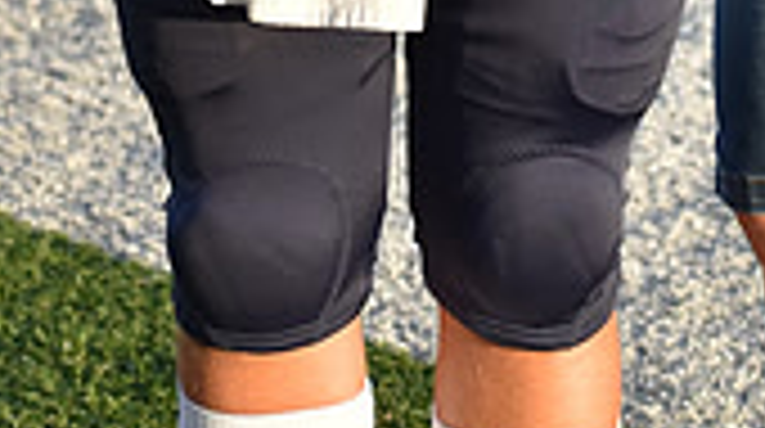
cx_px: 722
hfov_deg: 5.7
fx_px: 7615
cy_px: -725
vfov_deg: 3.2
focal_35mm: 376
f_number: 4.5
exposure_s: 1/1000
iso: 640
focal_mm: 70
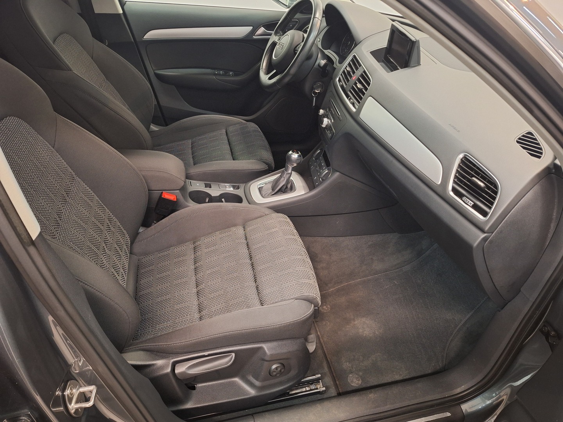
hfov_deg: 73.9
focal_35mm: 23
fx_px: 374
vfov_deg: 58.9
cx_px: 282
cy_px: 211
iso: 400
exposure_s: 1/25
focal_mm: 5.54
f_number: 1.8
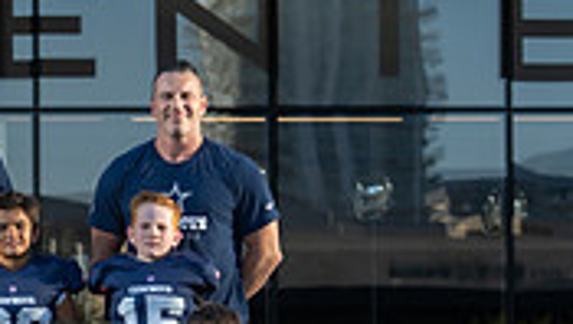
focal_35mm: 319
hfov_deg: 6.7
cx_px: -211
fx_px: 4853
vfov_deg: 3.8
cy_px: 336
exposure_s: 1/320
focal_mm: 90
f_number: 4
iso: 100
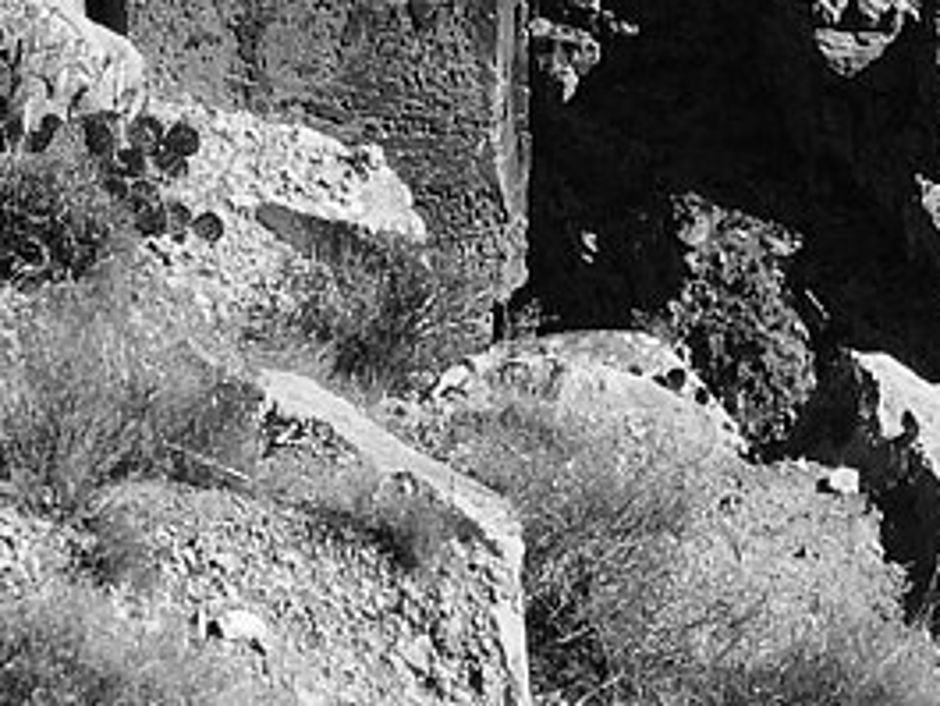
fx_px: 4754
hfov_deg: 11.3
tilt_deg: -14.1
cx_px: 450
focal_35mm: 175
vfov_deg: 7.6
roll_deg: -1.1
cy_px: -1327
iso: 25
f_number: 2.2
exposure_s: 1/1399
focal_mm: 4.15
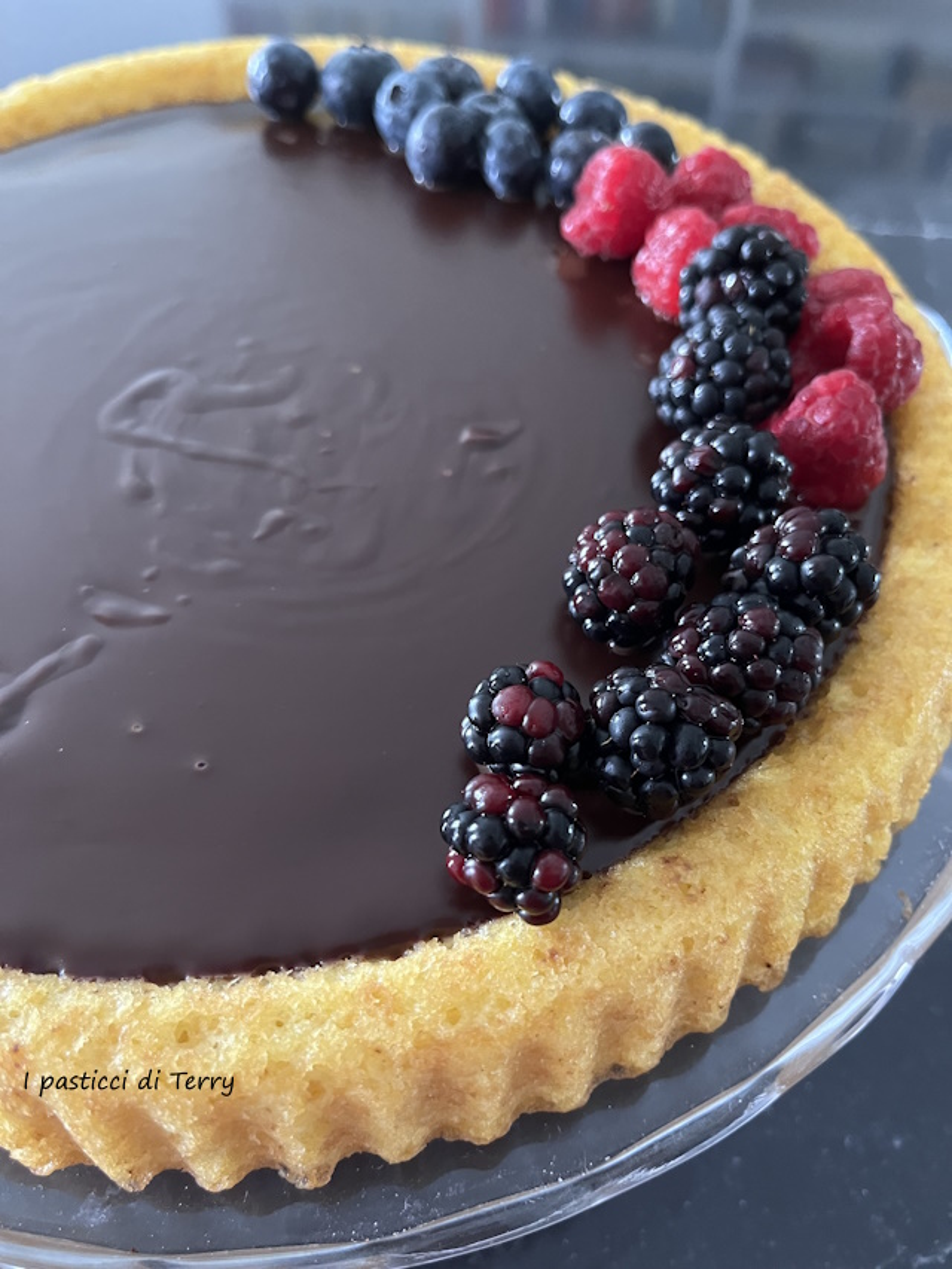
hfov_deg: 53.1
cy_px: 634
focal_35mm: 26
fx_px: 953
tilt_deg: -53.1
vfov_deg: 67.3
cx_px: 476
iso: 640
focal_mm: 5.1
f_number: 1.6
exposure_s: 1/40
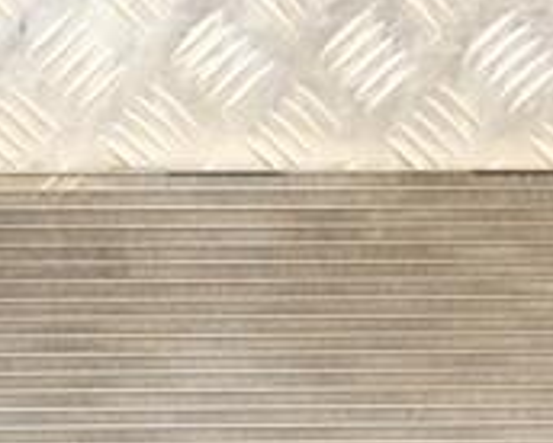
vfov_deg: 12.3
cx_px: 132
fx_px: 2009
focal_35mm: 123
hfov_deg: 15.6
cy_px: 559
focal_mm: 25
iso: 800
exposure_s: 1/160
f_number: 5
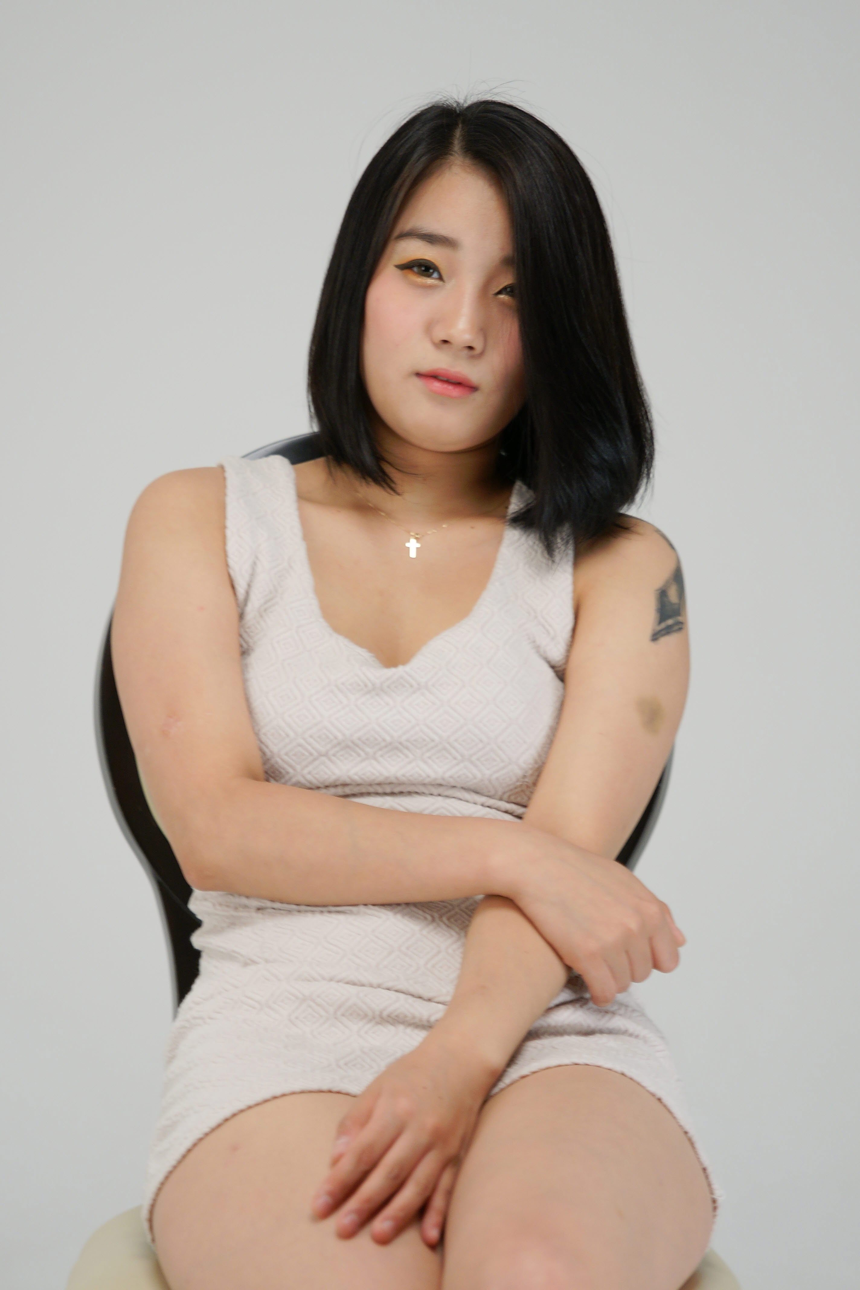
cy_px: 645
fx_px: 3225
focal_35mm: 90
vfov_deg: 22.6
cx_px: 430
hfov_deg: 15.2
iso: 250
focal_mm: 60
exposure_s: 1/125
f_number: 2.8
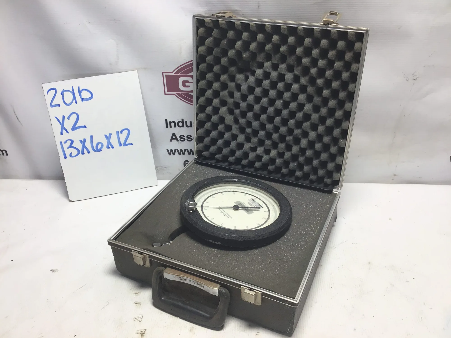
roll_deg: -0.1
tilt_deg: -30.9
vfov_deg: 45.4
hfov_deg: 58.4
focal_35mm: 31
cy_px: 169
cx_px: 226
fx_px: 404
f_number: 2.4
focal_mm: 3.3
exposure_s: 1/120
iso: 25
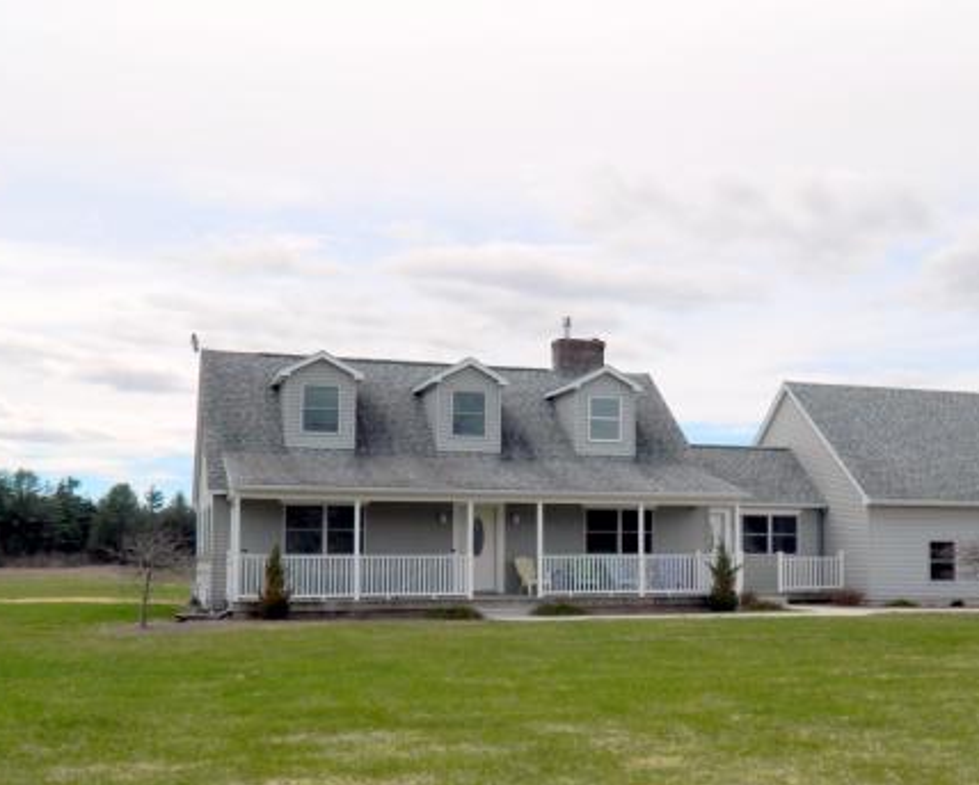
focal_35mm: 41
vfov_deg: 36.4
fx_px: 1189
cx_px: 597
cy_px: 481
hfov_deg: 44.5
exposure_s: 1/200
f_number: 9.1
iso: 110
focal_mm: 5.6
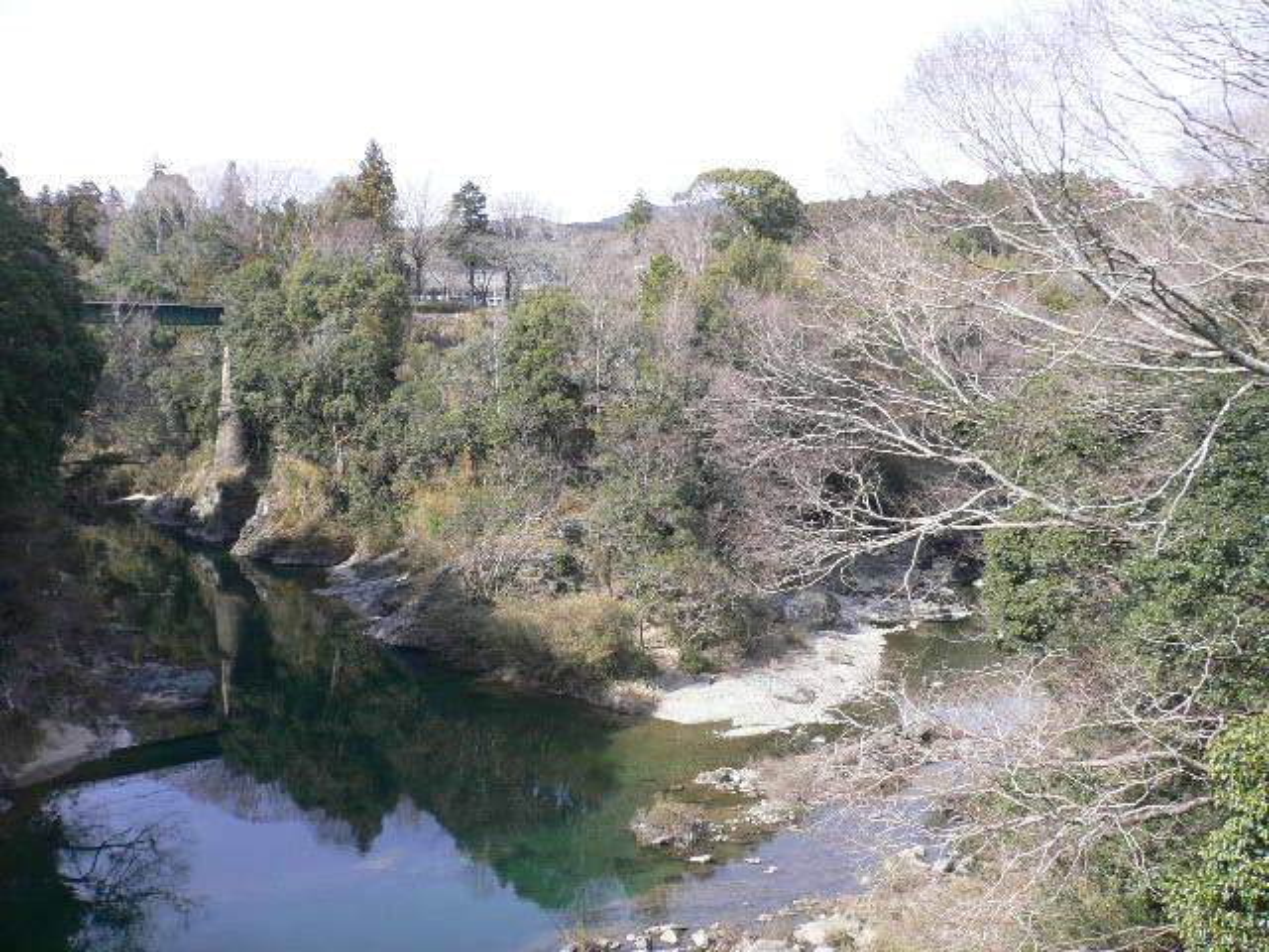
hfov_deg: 52.6
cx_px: 634
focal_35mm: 35
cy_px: 476
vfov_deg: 40.7
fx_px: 1283
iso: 100
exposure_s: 1/160
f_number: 5.6
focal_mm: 5.8
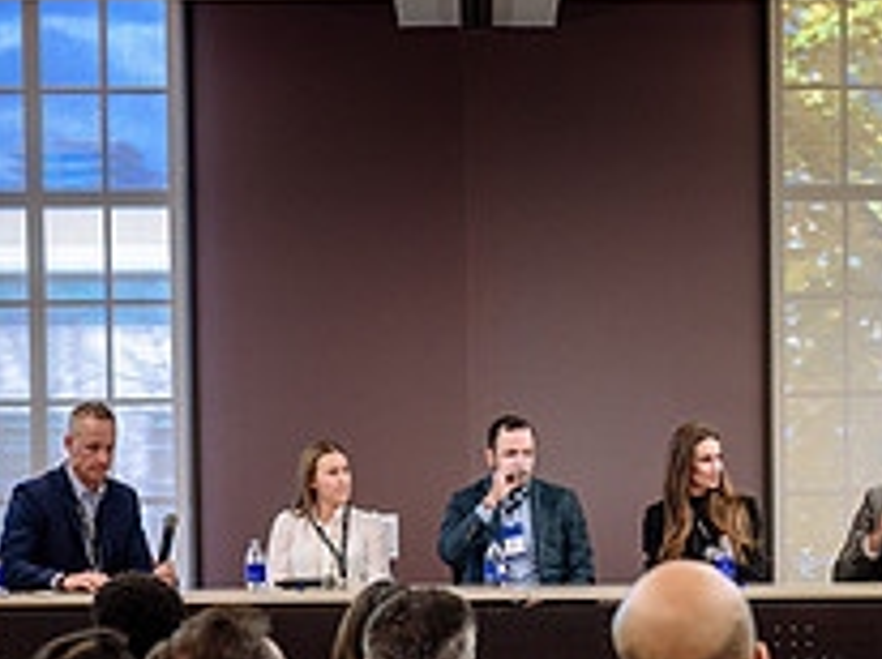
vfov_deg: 15.3
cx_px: 569
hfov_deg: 20.6
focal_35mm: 95
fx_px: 2418
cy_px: 606
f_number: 3.2
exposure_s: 1/80
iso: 500
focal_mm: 35
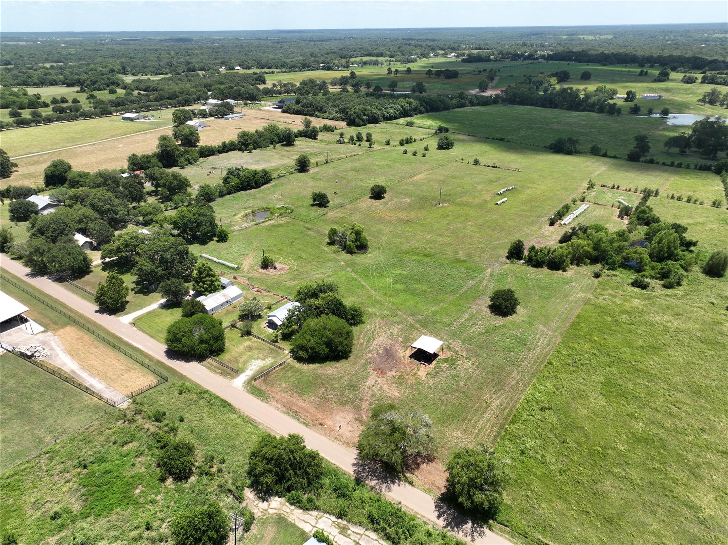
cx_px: 364
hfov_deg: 71.6
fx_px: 505
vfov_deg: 56.8
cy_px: 272
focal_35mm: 24
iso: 110
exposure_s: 1/1250
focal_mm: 12.29
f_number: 2.8
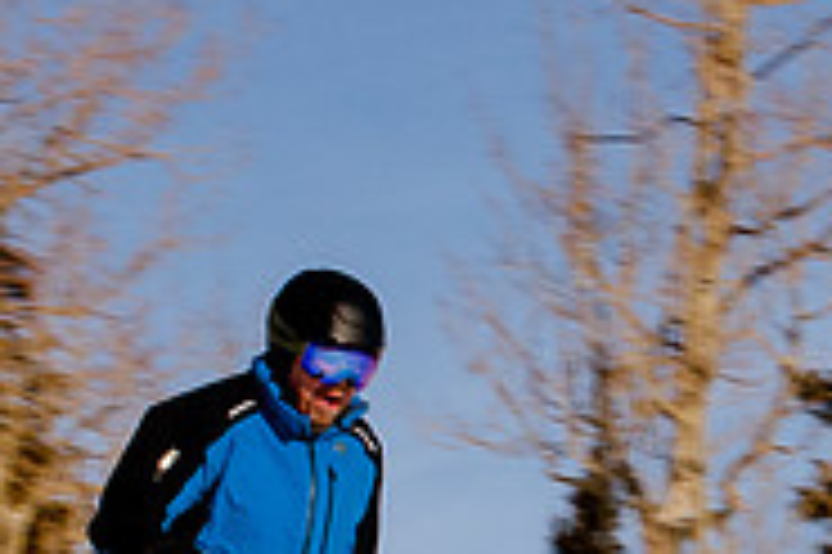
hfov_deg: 4.6
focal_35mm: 445
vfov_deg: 3.1
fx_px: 10275
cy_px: 611
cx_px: 773
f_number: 18
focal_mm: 46
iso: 160
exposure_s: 1/200
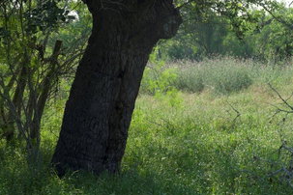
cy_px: 41
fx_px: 716
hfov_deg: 22.7
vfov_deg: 15.4
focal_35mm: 88
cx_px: 246
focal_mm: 52
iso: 100
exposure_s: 1/100
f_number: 7.1
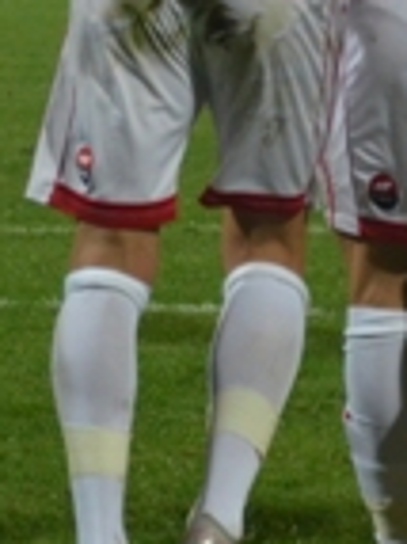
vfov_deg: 3.1
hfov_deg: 2.3
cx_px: 335
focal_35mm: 643
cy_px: -110
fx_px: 10095
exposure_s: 1/500
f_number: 5.3
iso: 1400
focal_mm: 80
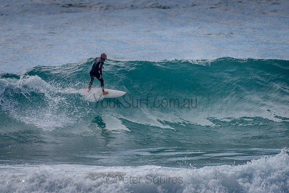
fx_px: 4923
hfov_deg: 3.4
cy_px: 90
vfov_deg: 2.2
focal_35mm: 613
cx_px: 112
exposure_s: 1/2000
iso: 110
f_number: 5.6
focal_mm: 500
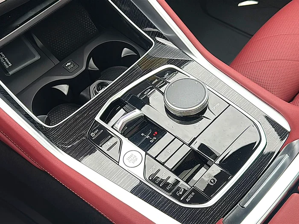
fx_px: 311
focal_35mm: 36
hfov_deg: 51.4
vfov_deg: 39.7
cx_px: 150
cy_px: 112
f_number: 1.78
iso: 80
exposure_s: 1/390
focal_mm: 6.86
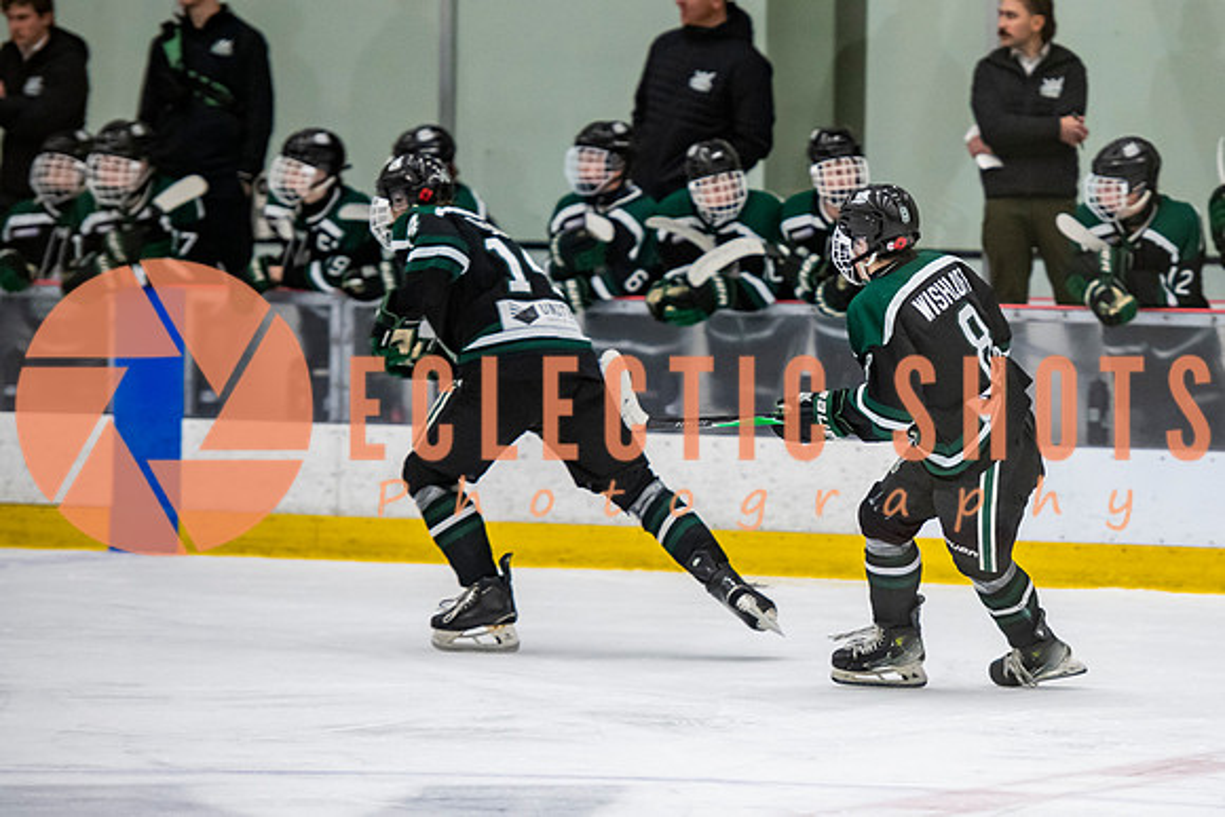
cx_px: 922
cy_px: 409
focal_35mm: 236
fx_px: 8034
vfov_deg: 5.8
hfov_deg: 8.7
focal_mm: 155
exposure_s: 1/640
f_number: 3.2
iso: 2000
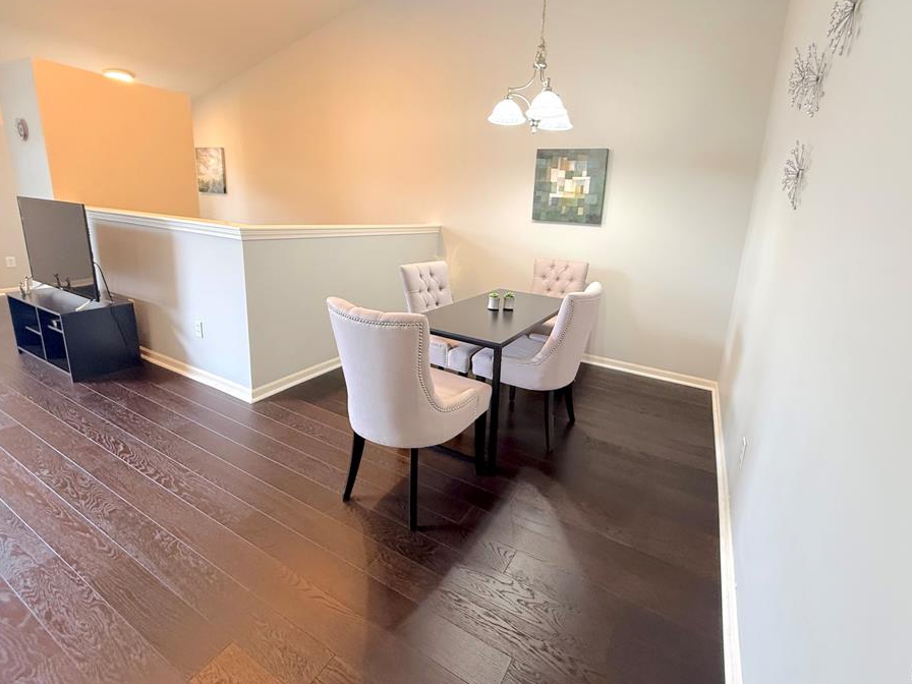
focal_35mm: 16
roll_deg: -3.9
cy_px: 298
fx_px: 422
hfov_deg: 94.3
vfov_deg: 77.7
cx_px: 493
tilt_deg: -12.0
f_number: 2.2
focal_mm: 2.22
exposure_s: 1/60
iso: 160
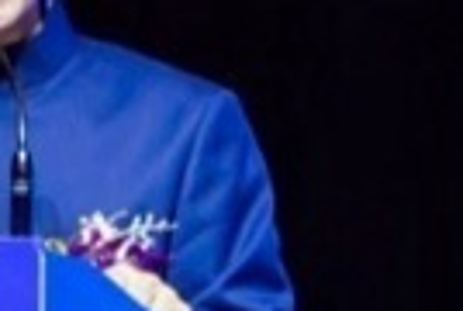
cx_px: -162
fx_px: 12954
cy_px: 532
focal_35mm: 1005
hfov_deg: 2.0
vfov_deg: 1.4
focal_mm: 135
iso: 640
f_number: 2.8
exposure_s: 1/160
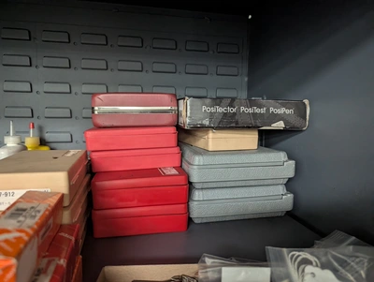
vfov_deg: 56.9
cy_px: 141
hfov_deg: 71.5
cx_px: 187
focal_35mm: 24
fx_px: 260
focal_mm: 6.9
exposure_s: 1/100
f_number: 1.68
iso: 405
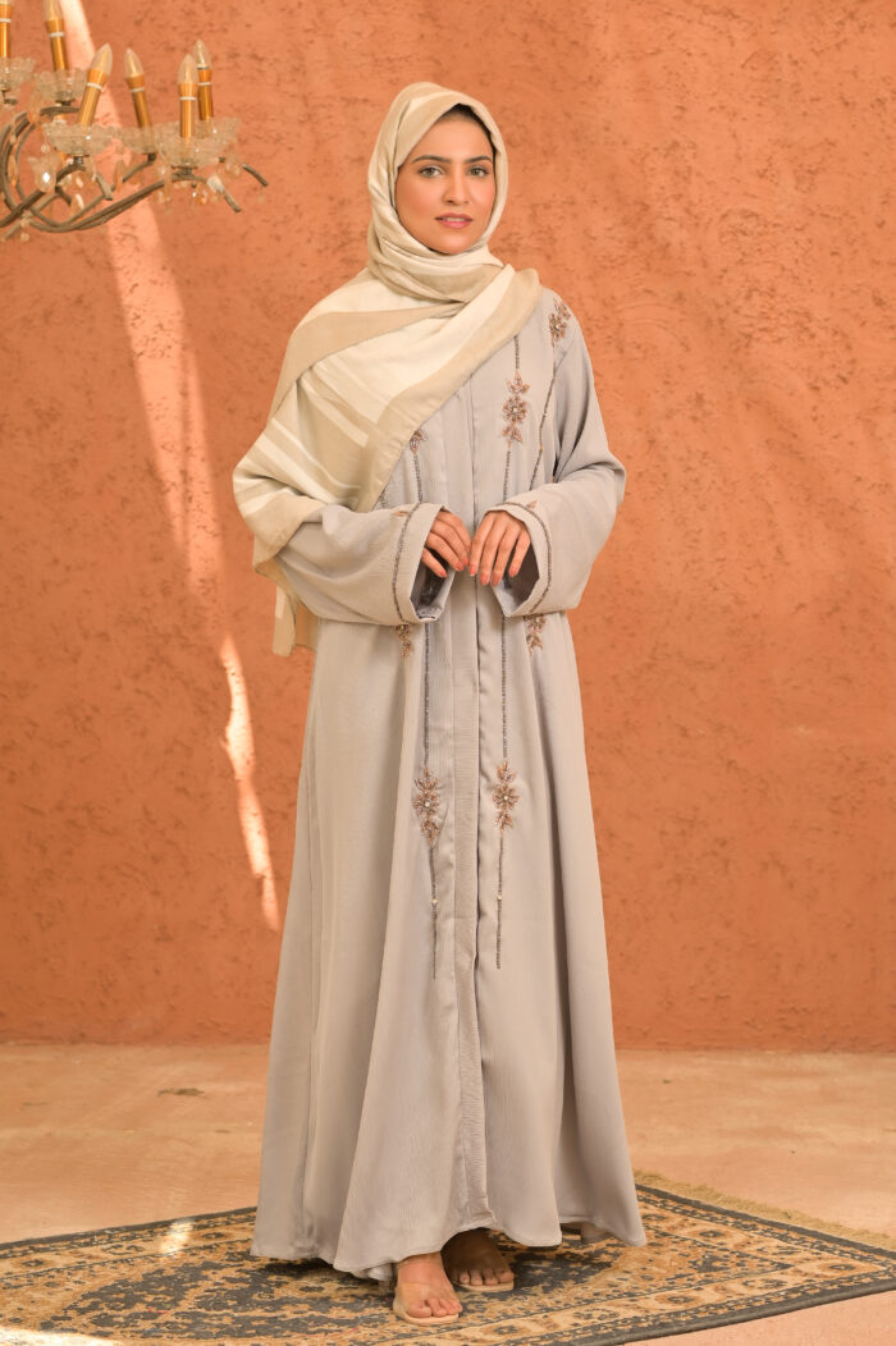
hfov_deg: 16.1
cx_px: 448
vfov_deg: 23.9
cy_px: 673
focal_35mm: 85
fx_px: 3177
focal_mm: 85
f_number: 7.1
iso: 200
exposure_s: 1/200
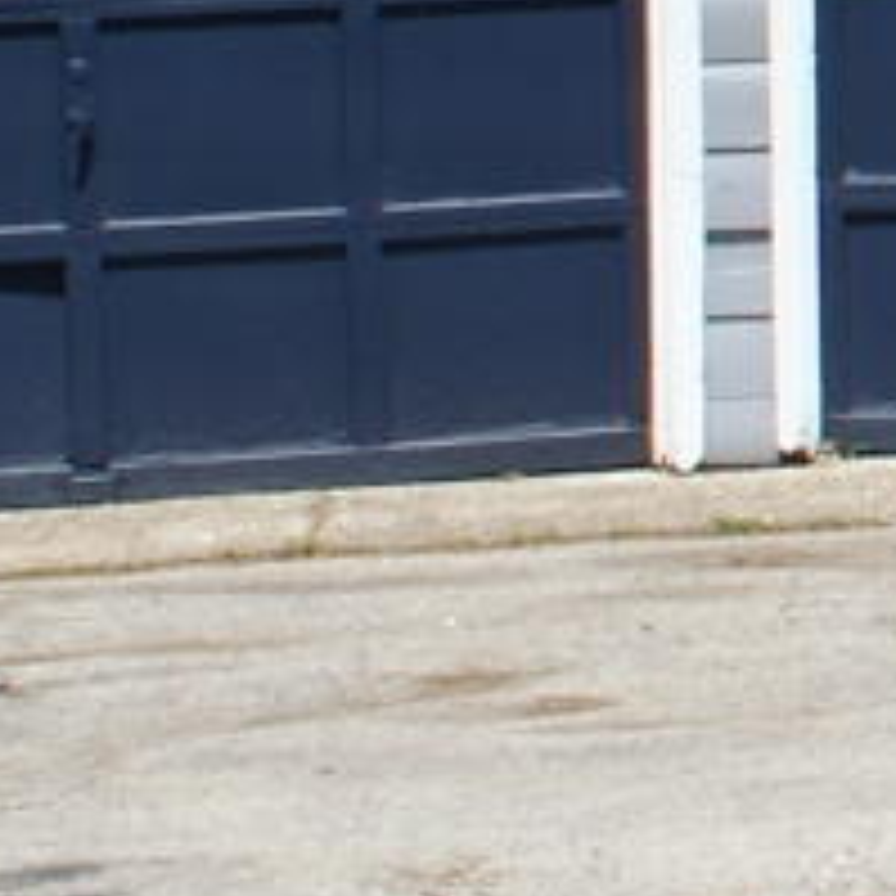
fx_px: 10103
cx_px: 3625
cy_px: -991
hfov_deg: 4.6
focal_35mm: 345
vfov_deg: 5.0
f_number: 9
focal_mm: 28
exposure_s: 1/125
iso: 100
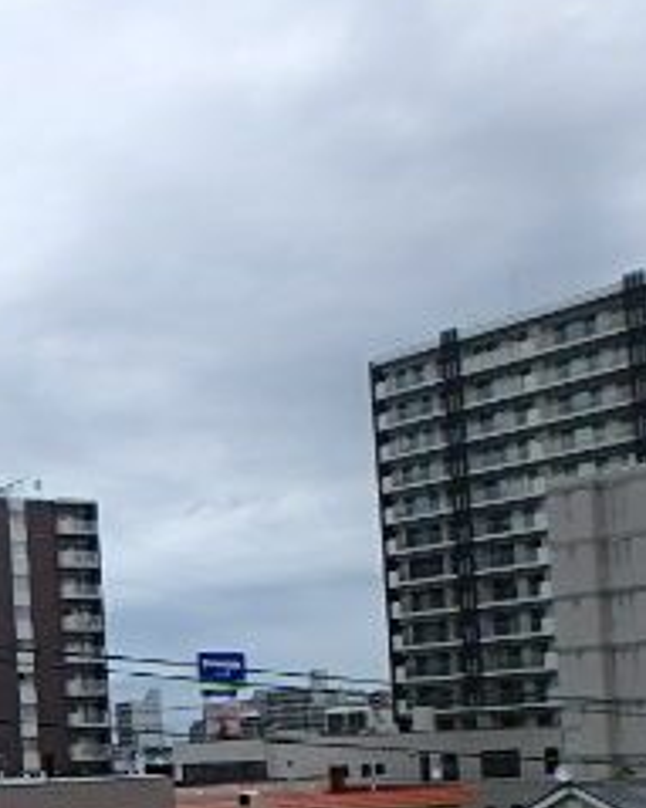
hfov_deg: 21.4
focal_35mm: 55
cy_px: 767
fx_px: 1315
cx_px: -416
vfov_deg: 32.0
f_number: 3.5
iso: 125
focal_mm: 3.7
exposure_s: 1/800
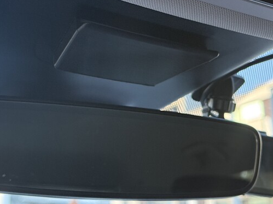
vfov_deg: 19.6
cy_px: 67
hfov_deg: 25.9
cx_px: 98
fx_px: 591
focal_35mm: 75
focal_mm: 6.76
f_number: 1.78
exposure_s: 1/40
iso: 320
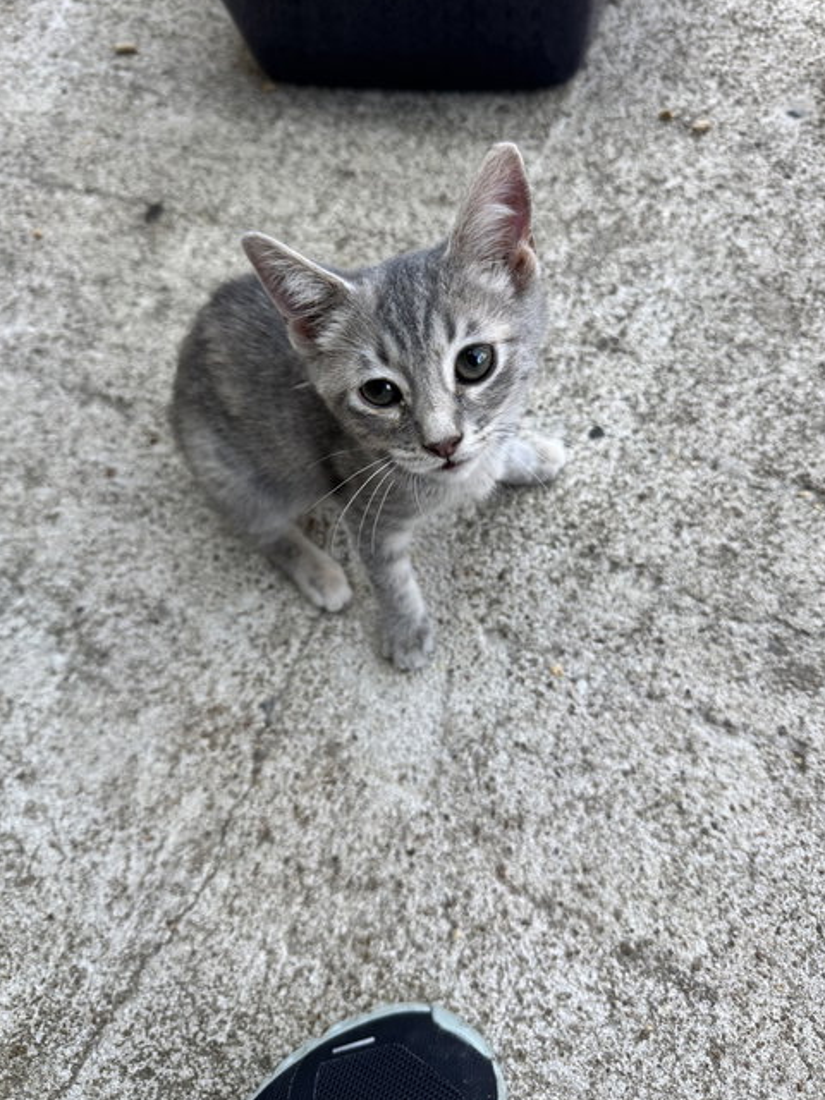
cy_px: 539
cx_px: 416
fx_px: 794
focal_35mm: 25
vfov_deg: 69.4
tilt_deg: -61.7
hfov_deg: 54.9
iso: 80
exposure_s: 1/121
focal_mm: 6.76
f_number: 1.78
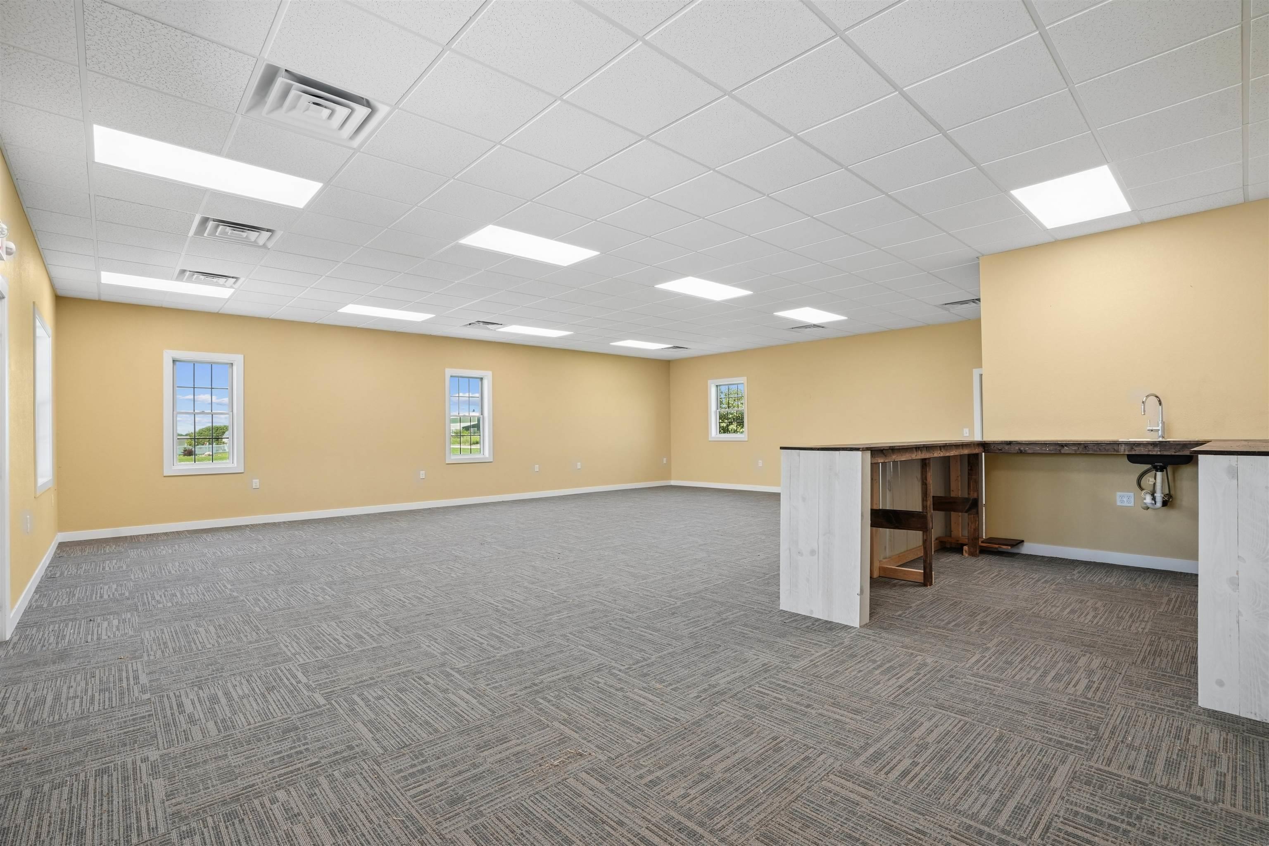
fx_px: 564
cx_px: 634
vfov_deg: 73.7
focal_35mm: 16
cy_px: 423
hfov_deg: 96.7
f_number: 9
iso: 640
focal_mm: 16
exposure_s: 1/50
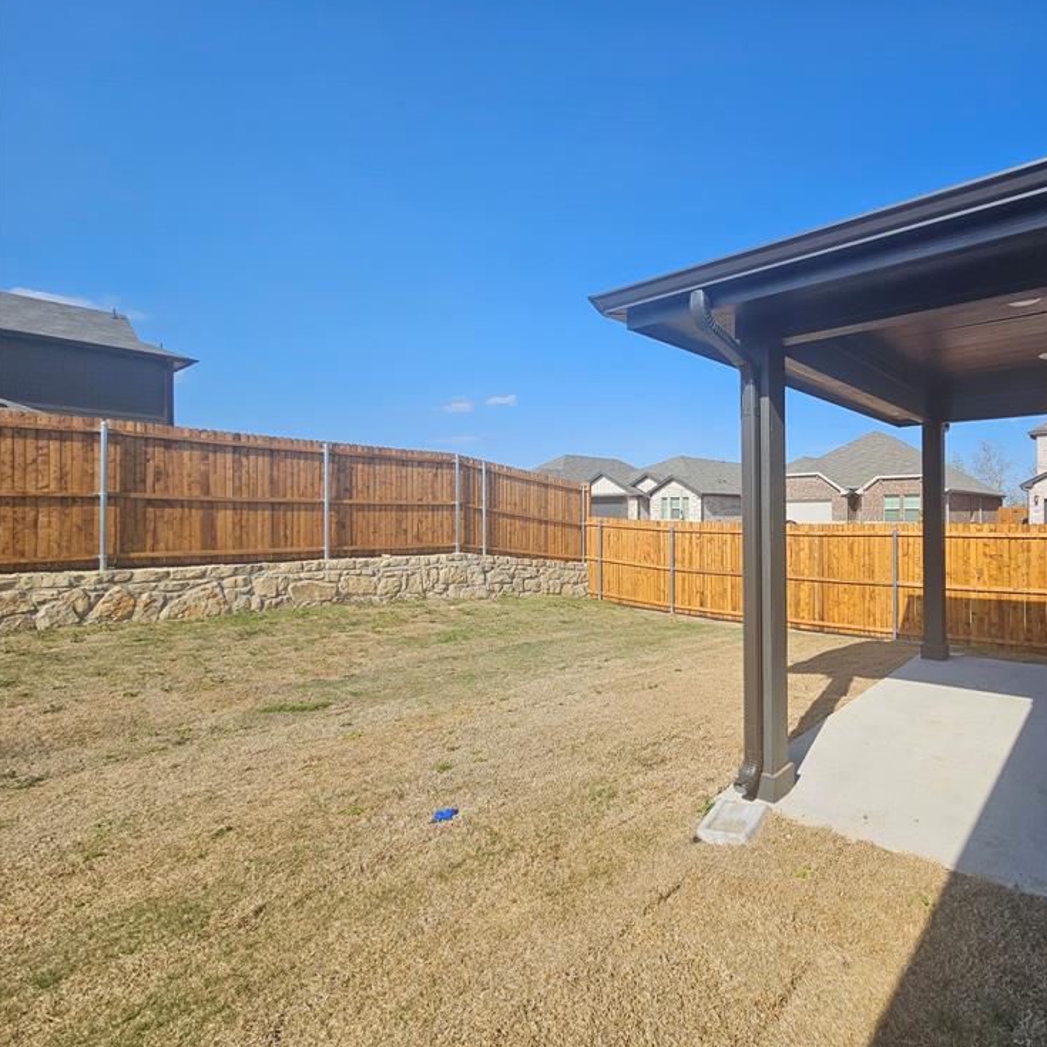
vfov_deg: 87.4
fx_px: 548
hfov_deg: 83.4
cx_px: 725
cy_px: 509
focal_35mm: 16
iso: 50
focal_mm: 2.2
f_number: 2.2
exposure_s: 1/2470
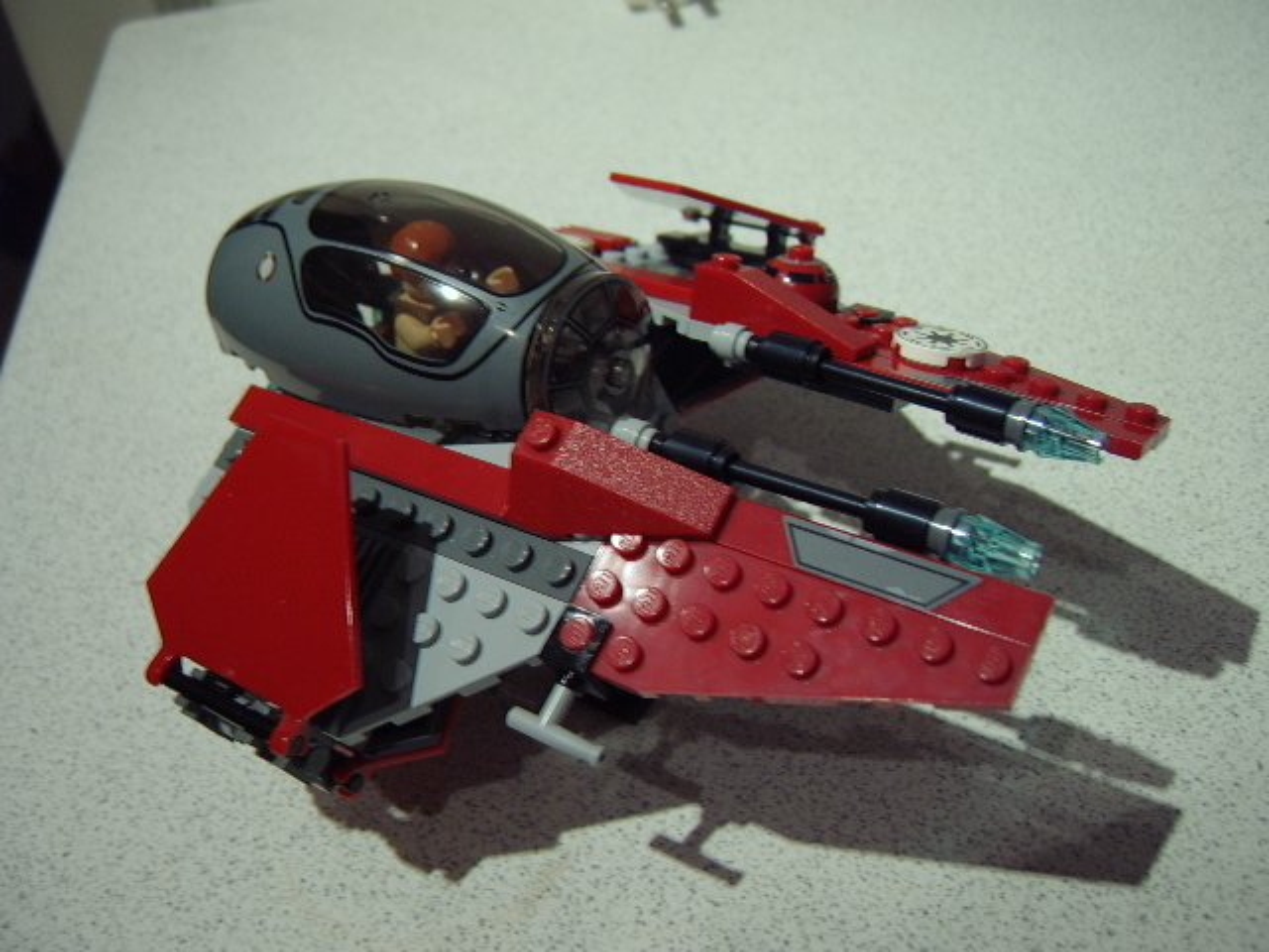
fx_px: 1136
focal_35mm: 31
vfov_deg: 45.4
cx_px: 634
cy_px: 476
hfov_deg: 58.4
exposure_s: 1/13
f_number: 2.7
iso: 100
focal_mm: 8.13
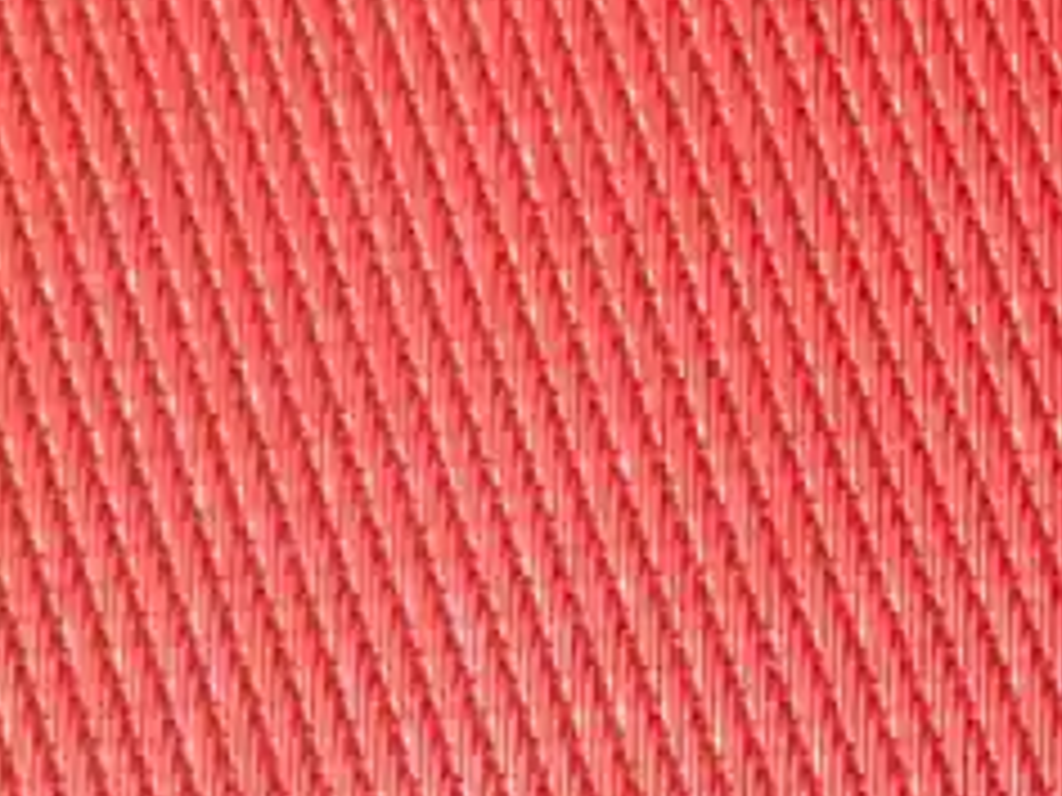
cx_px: 2102
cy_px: 112
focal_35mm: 148
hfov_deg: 11.9
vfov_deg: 10.0
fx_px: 4541
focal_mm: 4.28
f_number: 2.4
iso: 64
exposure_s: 1/15
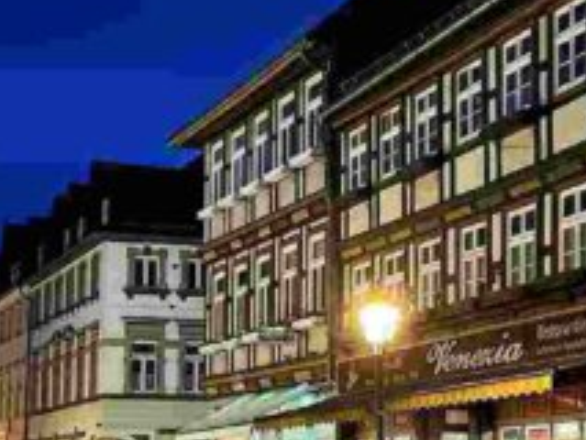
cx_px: 404
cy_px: 286
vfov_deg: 30.7
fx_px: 796
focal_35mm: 47
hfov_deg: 39.8
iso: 640
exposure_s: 1/25
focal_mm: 5.1
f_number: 1.6
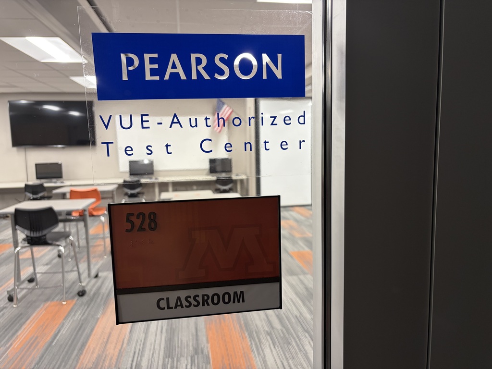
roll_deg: +1.7
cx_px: 246
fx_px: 370
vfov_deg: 53.1
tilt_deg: -7.0
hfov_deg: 67.3
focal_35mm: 26
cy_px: 184
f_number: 1.6
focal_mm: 5.96
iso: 125
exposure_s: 1/88
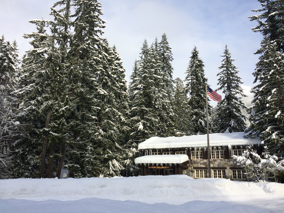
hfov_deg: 61.7
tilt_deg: +16.4
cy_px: 106
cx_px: 142
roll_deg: -0.5
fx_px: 238
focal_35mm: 29
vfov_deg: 48.2
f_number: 2.2
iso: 32
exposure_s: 1/1580
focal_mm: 4.15
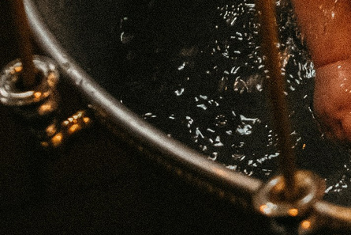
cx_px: 731
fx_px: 1424
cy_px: -261
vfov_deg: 8.8
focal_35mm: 146
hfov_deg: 12.2
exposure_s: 1/320
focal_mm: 24
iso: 2500
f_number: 3.2
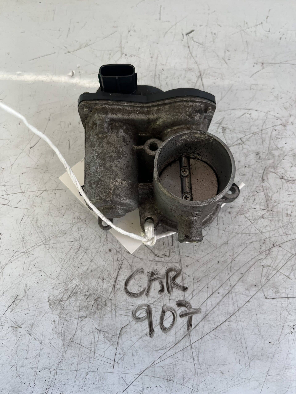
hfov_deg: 53.1
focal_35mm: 26
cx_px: 148
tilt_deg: -67.4
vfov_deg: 67.3
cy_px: 197
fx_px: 296
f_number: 1.6
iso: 80
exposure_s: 1/122
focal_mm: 5.1
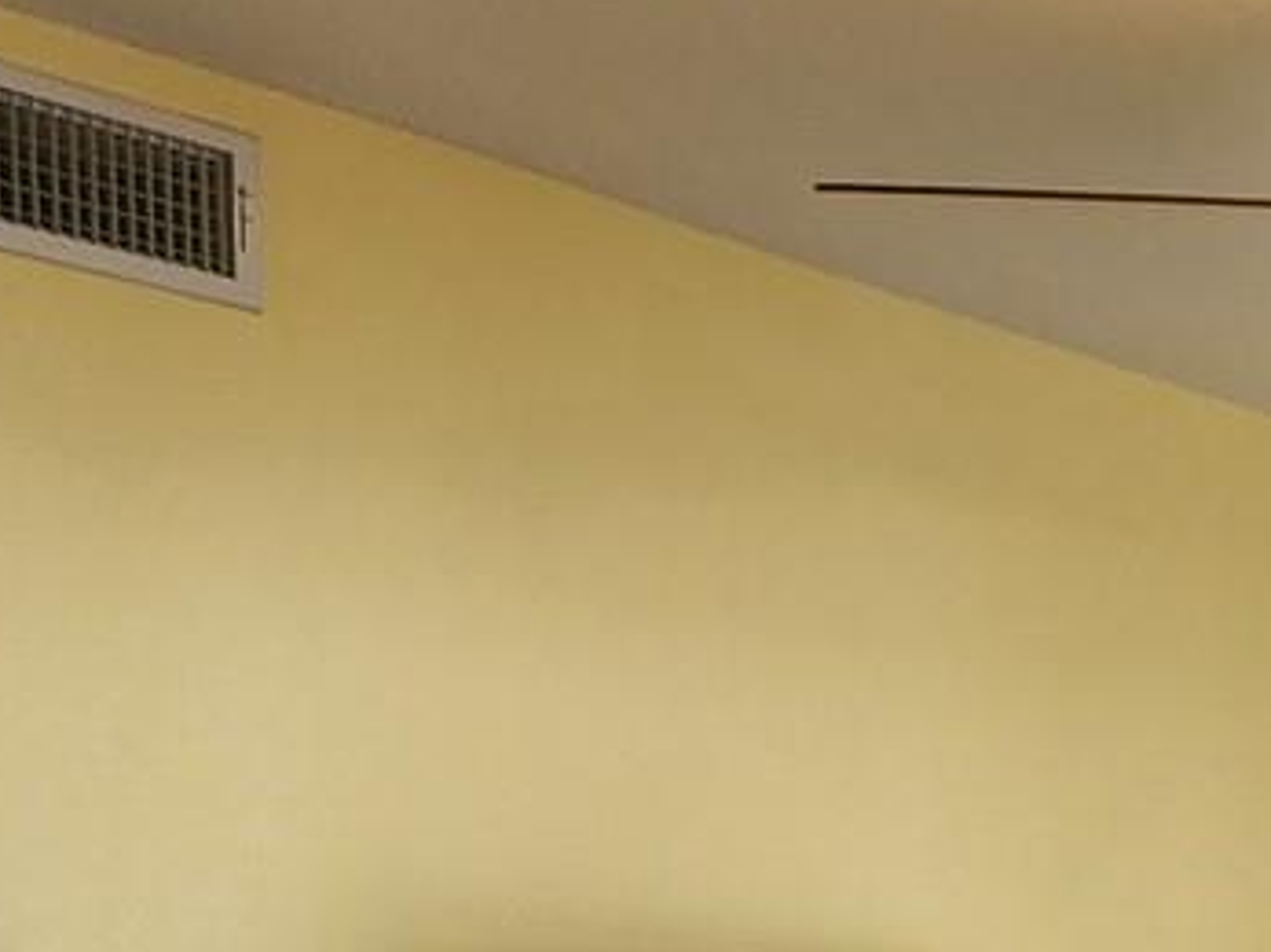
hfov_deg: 22.4
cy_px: 1161
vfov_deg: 22.4
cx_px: 2172
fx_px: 2202
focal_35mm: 60
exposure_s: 1/60
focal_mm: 2.2
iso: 80
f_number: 2.2
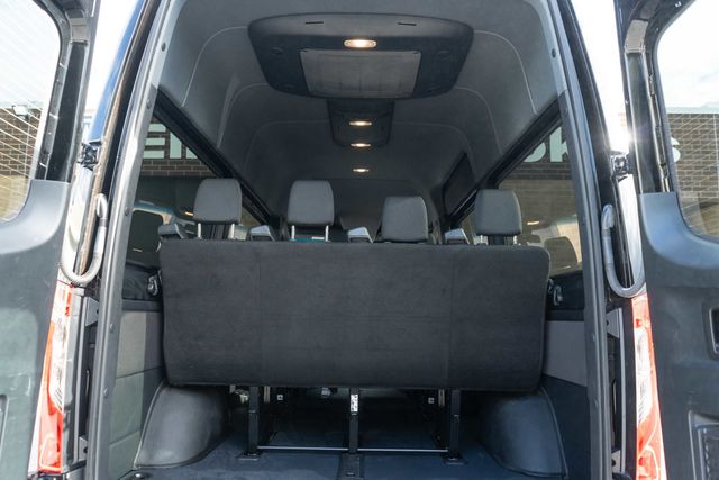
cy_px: 240
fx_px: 559
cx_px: 360
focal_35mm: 28
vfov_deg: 46.4
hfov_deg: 65.5
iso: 800
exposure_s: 1/320
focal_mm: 28
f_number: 4
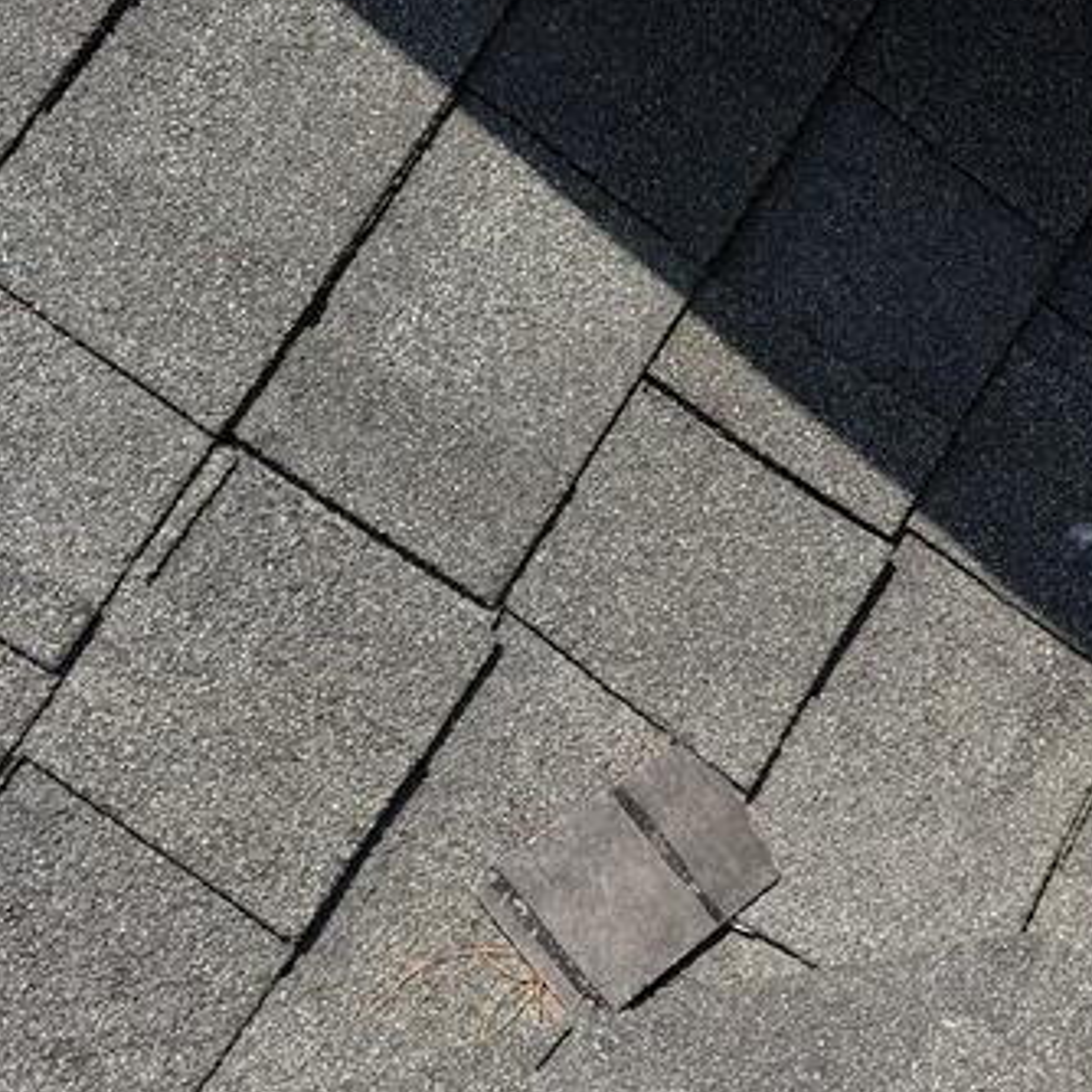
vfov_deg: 28.0
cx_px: 575
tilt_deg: -68.3
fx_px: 2177
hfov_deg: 28.2
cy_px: 732
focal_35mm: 61
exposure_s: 1/2976
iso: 80
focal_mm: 6.76
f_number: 1.78
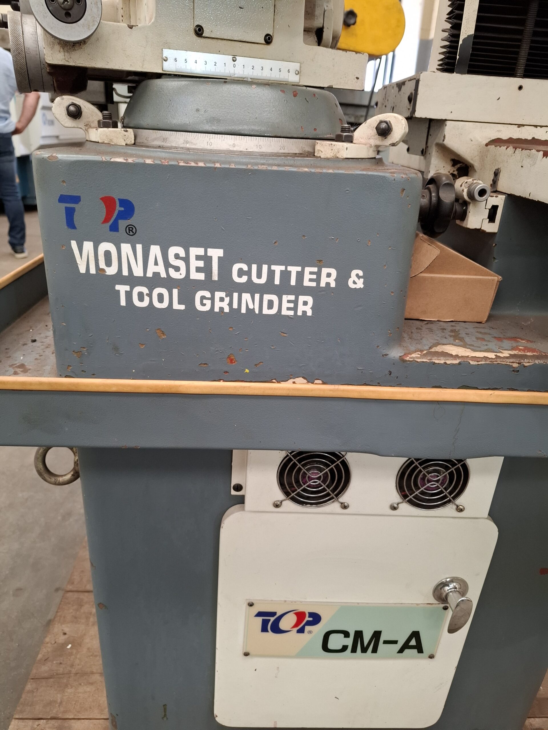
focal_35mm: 23
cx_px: 274
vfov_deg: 73.9
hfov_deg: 58.9
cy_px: 365
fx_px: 485
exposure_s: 1/60
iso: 200
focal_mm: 5.54
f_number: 1.8
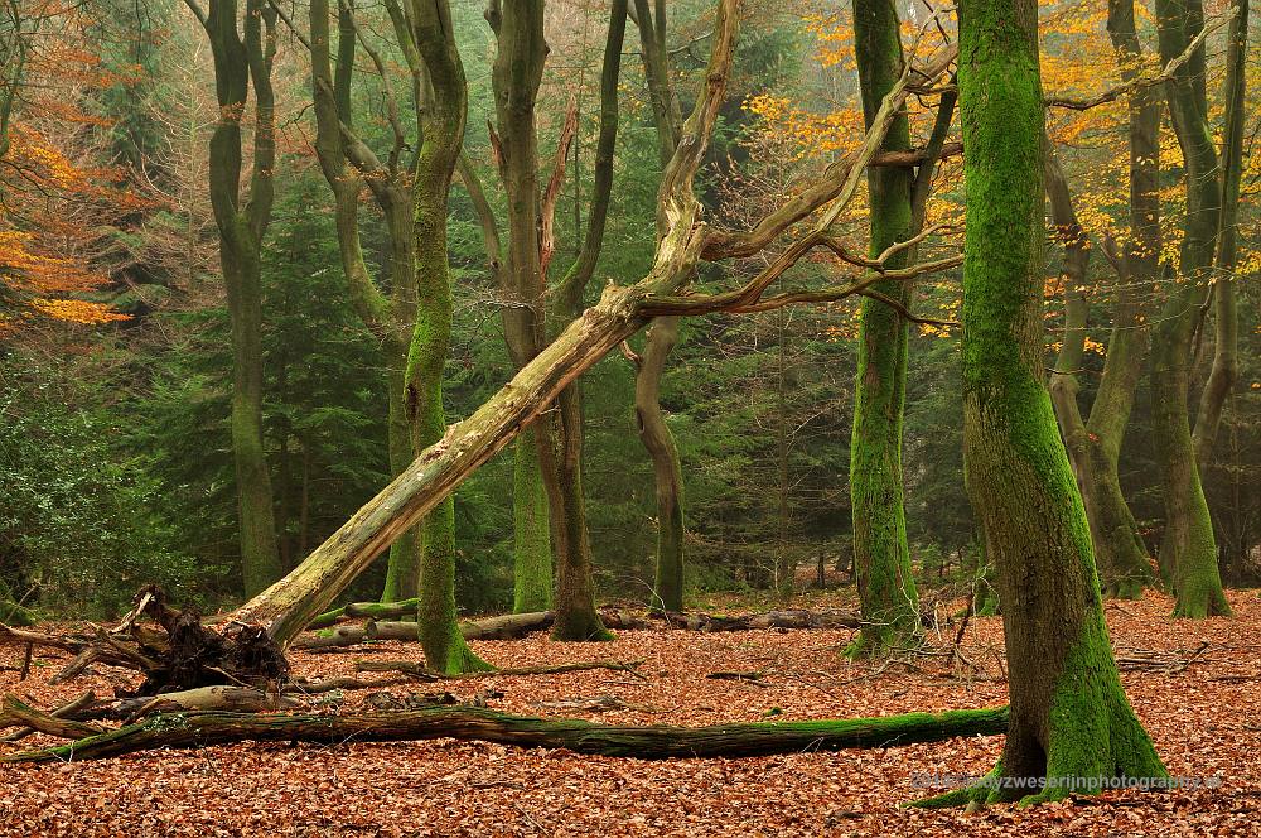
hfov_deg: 19.5
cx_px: 630
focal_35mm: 105
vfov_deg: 13.0
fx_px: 3673
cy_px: 419
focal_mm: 70
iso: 200
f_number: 11
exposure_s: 1/4
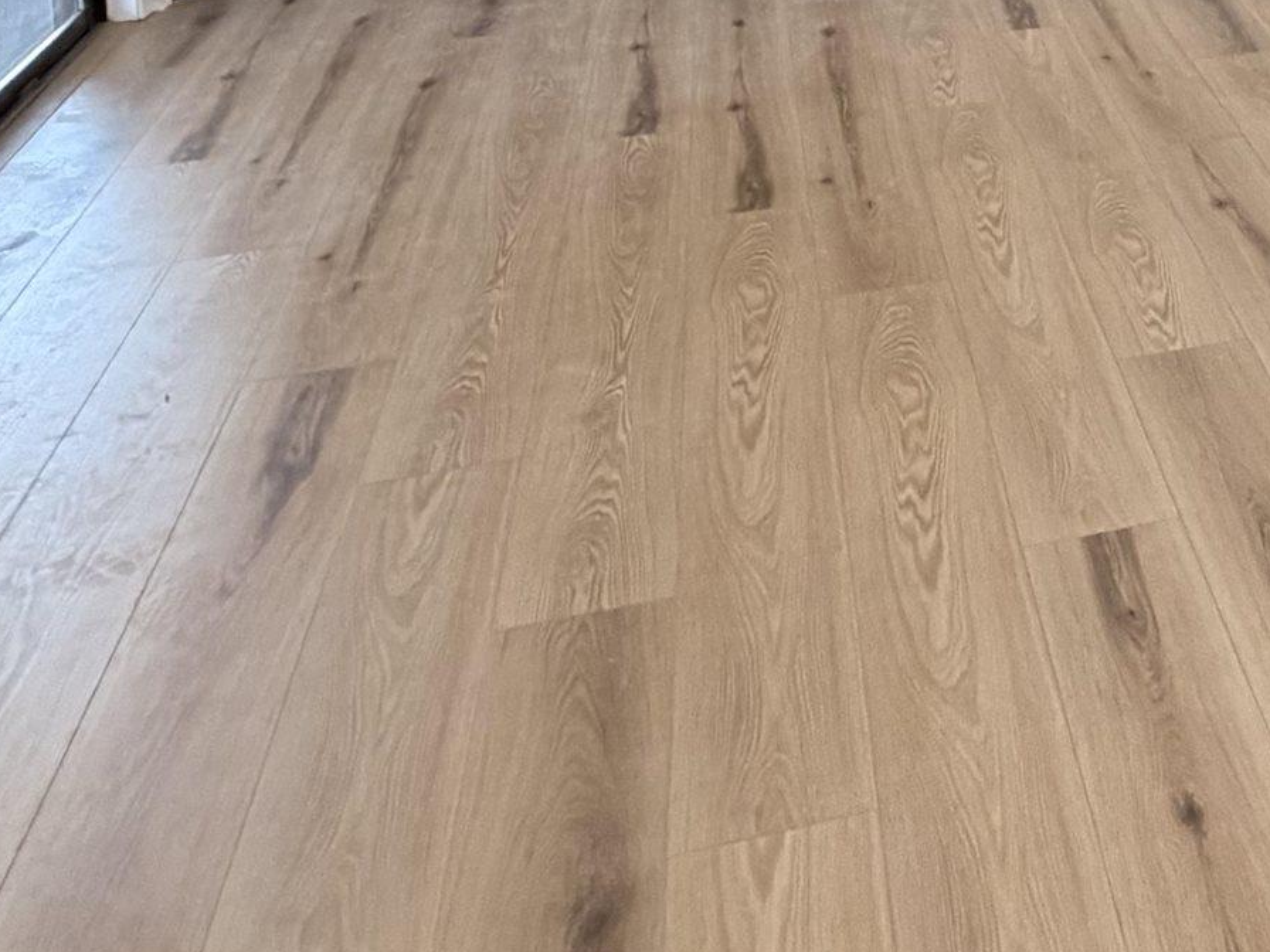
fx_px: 1761
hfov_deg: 36.0
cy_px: -368
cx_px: 1253
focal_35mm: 48
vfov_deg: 25.1
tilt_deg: -7.9
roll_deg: +0.6
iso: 250
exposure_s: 1/60
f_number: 2.2
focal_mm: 2.22
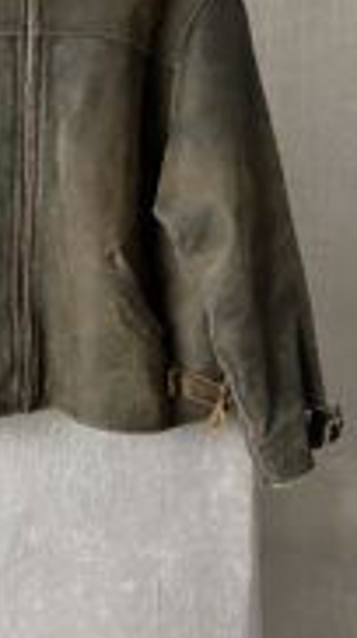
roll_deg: -0.9
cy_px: 107
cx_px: 9
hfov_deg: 21.1
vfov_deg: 36.3
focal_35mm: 55
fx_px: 928
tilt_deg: -1.1
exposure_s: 1/60
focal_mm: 5.7
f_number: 1.5
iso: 160
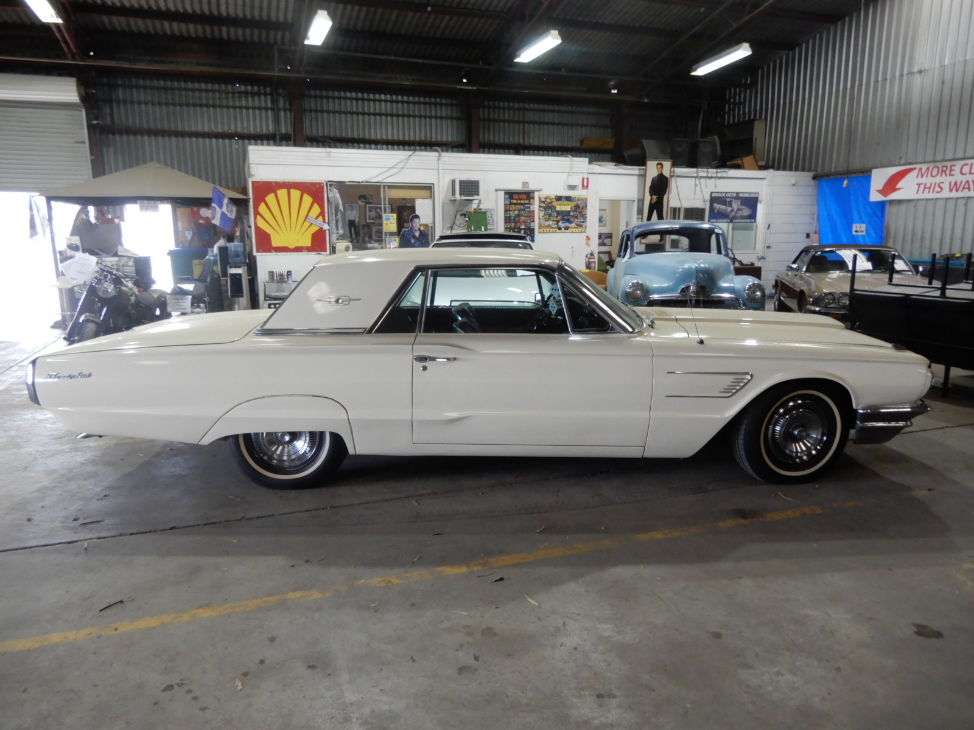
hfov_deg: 71.6
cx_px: 487
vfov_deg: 56.8
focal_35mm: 24
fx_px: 675
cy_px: 365
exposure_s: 1/30
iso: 360
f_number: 3.4
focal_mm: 4.3
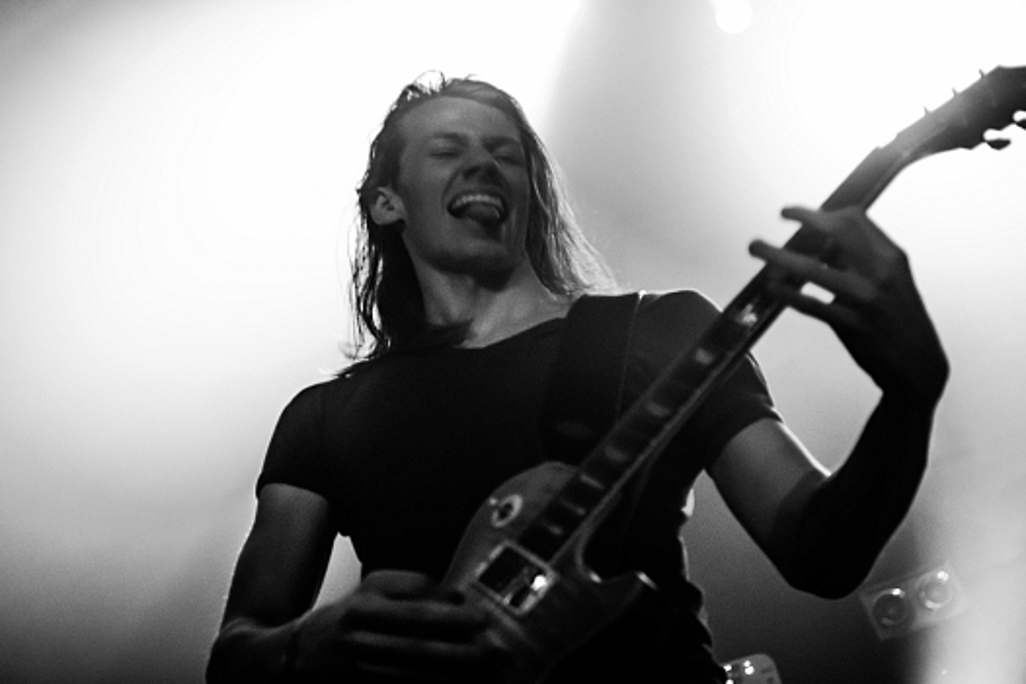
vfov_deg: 21.5
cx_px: 490
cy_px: 243
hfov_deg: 31.9
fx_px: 1796
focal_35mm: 63
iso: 3200
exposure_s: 1/80
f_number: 2.8
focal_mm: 46
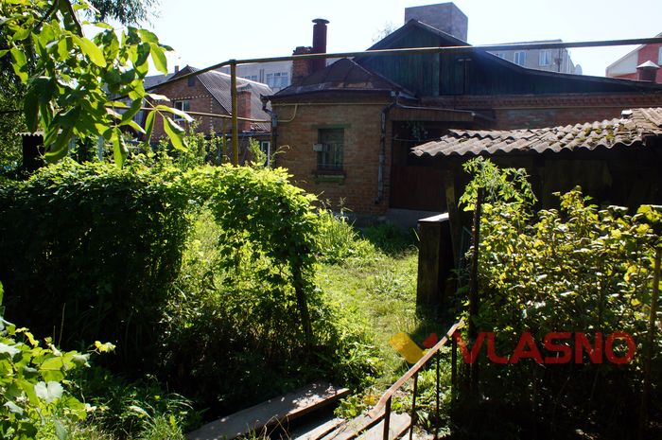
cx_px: 331
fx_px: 551
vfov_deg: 43.5
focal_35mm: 30
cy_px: 220
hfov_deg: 62.0
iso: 100
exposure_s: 1/125
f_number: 8
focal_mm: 20
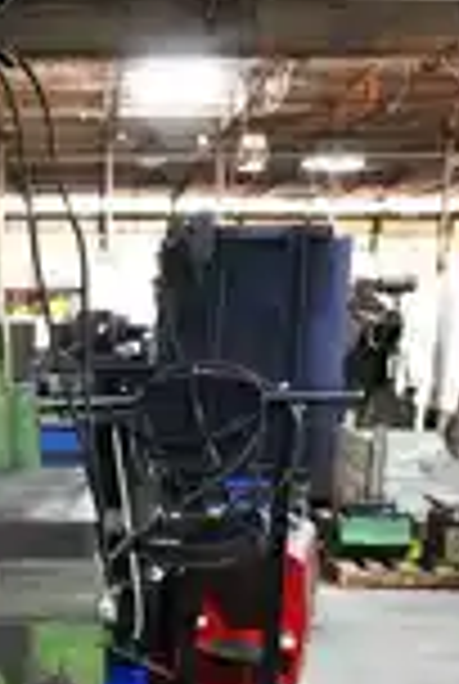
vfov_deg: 30.5
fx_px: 1199
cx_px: -43
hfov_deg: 20.7
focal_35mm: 63
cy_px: 612
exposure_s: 1/25
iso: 1600
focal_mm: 16
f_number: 3.5
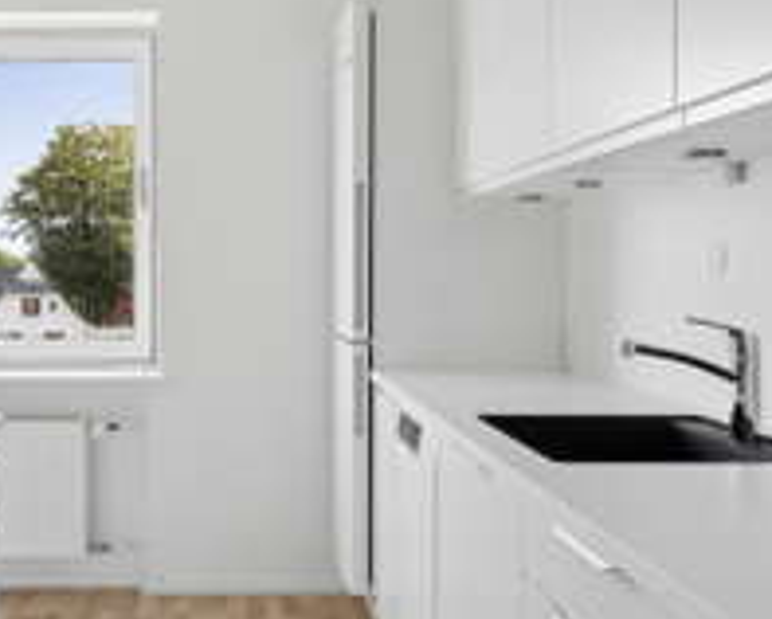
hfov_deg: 40.4
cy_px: 298
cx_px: 235
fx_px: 1029
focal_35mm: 45
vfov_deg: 33.5
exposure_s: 1/50
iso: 200
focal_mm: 15
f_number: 8
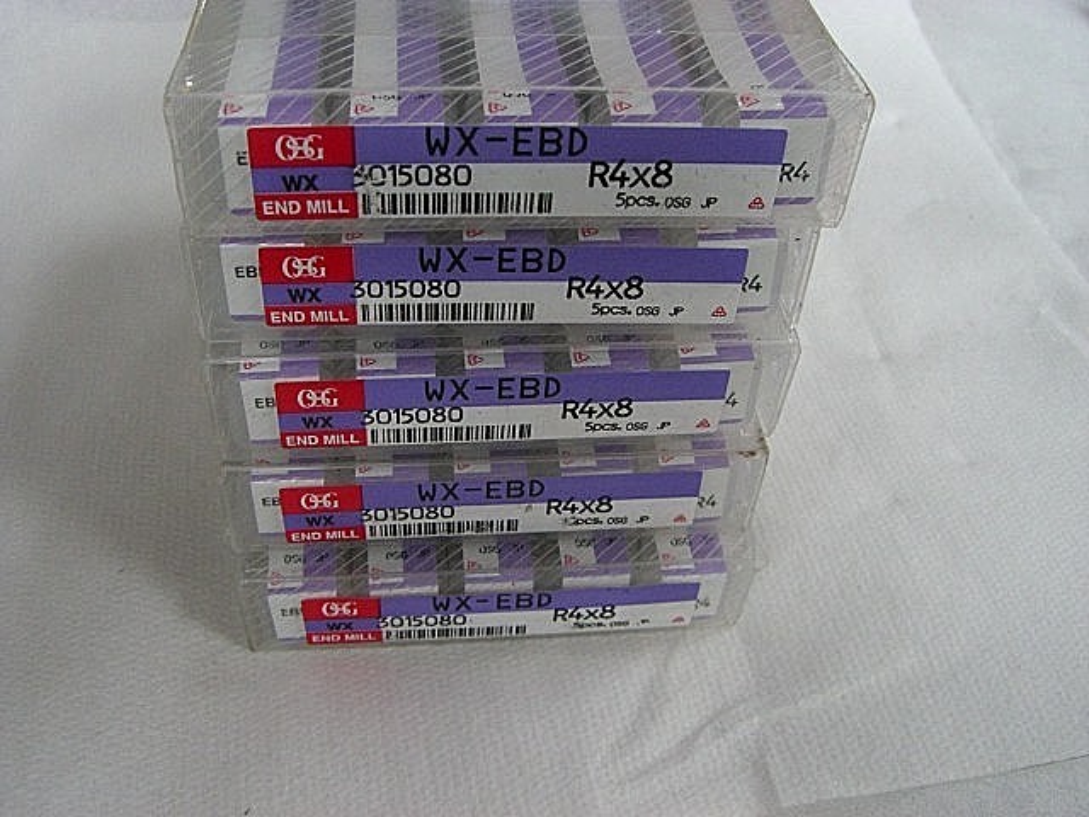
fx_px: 1195
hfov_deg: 49.0
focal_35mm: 38
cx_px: 544
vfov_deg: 37.7
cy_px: 408
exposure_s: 1/80
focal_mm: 6.2
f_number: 2.7
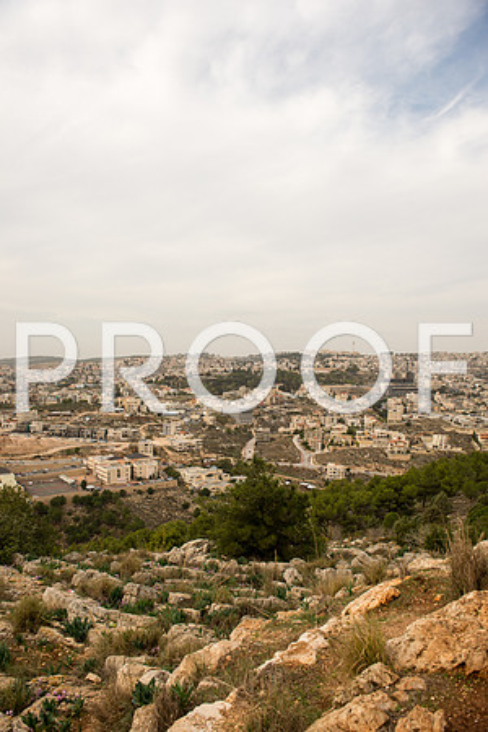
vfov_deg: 73.7
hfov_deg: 53.1
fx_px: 488
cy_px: 366
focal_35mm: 24
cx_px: 244
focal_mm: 24
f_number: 3.5
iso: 100
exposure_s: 1/640
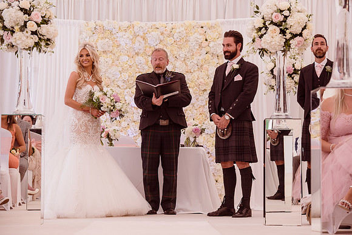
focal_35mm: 116
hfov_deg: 17.6
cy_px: 118
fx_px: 1134
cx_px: 176
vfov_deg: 11.8
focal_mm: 116
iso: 640
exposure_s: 1/250
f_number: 5.6
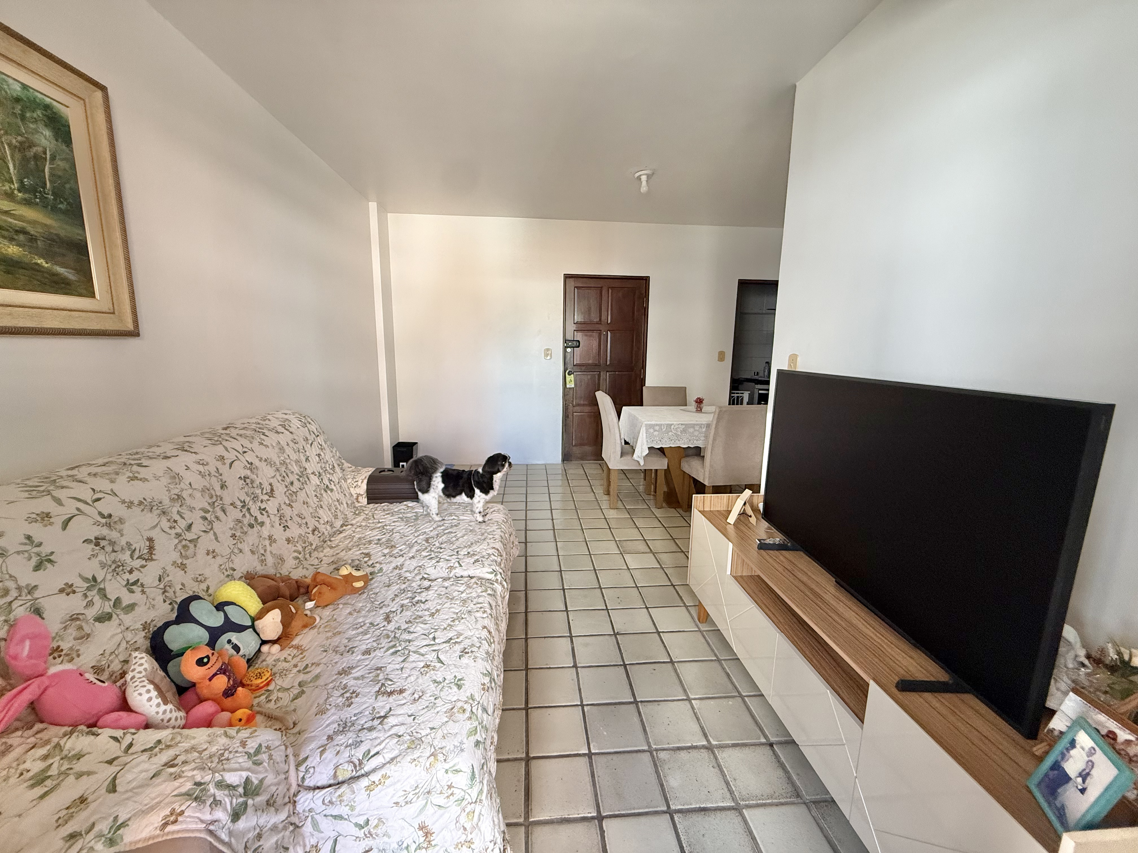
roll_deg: -0.2
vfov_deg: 85.7
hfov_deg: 102.1
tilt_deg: -9.4
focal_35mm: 14
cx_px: 569
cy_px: 426
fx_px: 460
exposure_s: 1/99
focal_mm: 2.22
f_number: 2.2
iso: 200
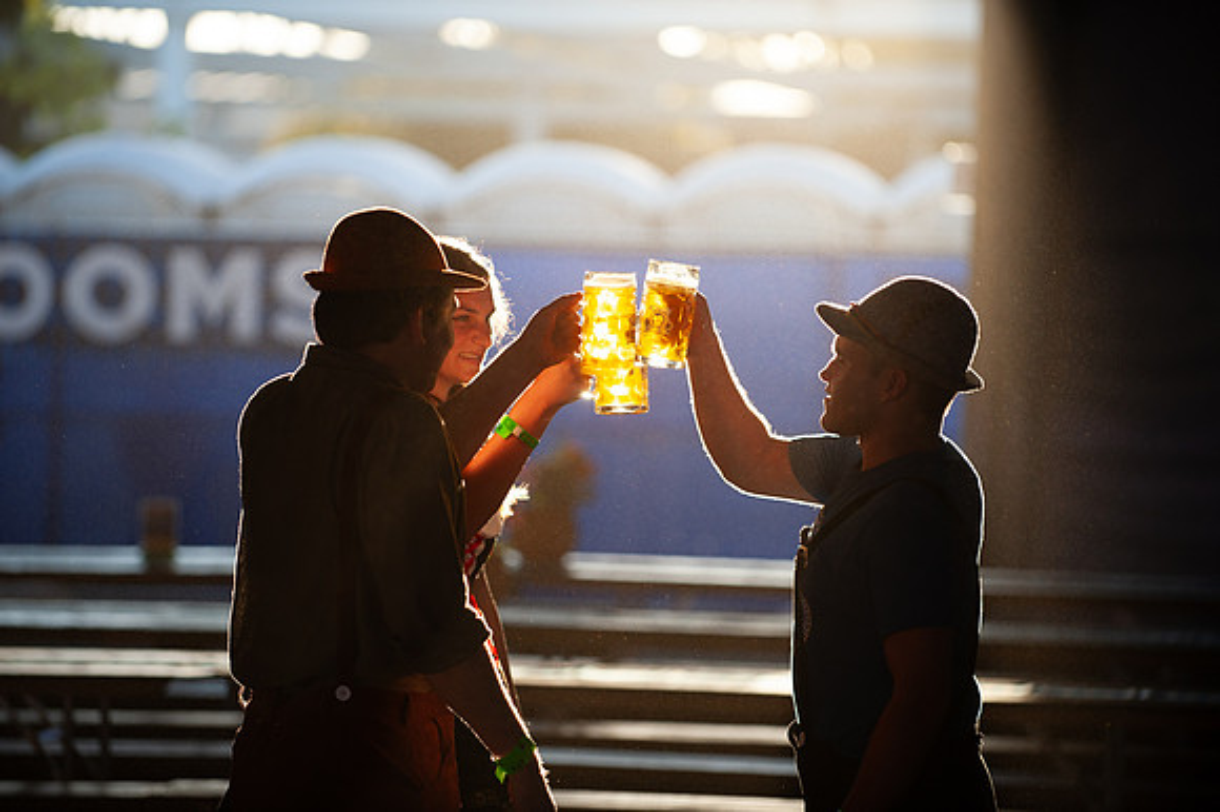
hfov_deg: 12.1
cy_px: 406
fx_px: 5758
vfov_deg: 8.1
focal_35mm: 170
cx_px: 610
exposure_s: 1/400
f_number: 2.8
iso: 200
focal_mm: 170
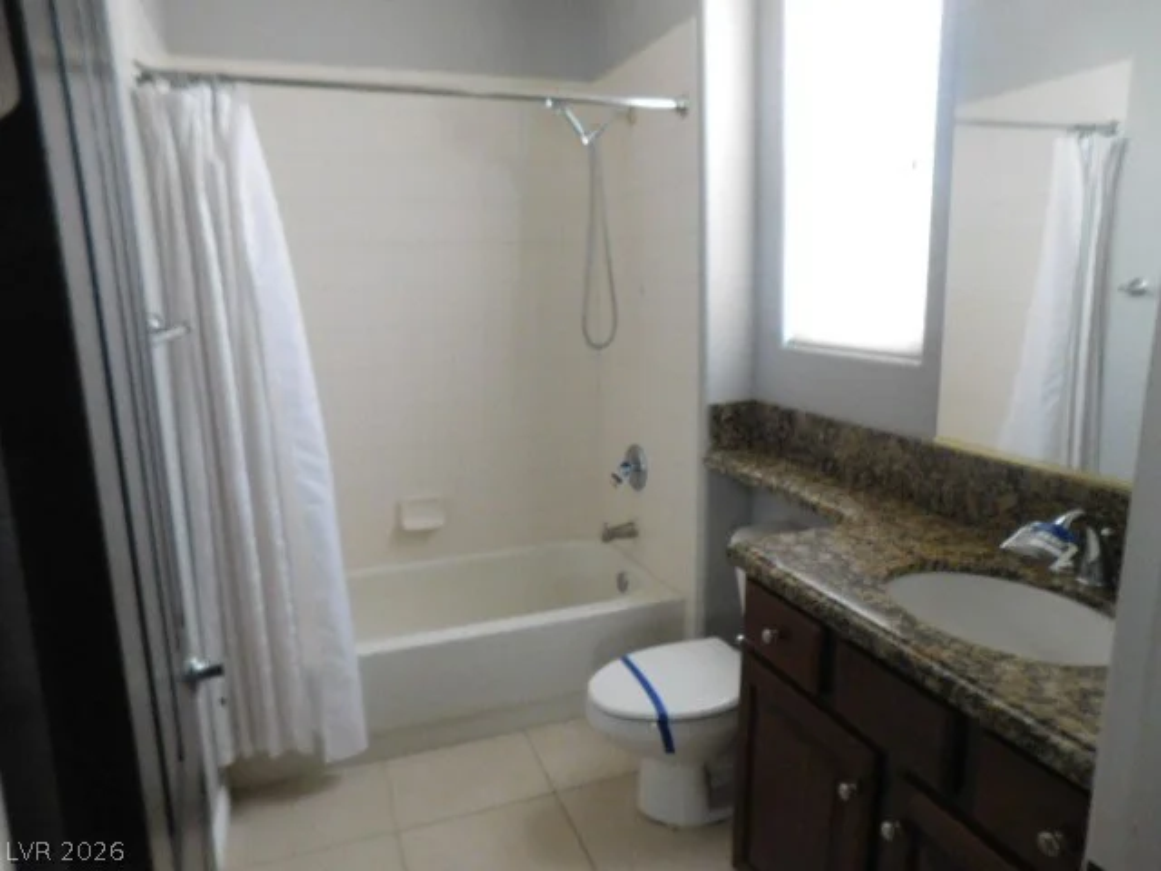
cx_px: 580
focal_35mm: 23
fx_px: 771
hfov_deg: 73.9
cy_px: 436
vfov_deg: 58.9
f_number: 3
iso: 500
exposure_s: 1/8
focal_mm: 4
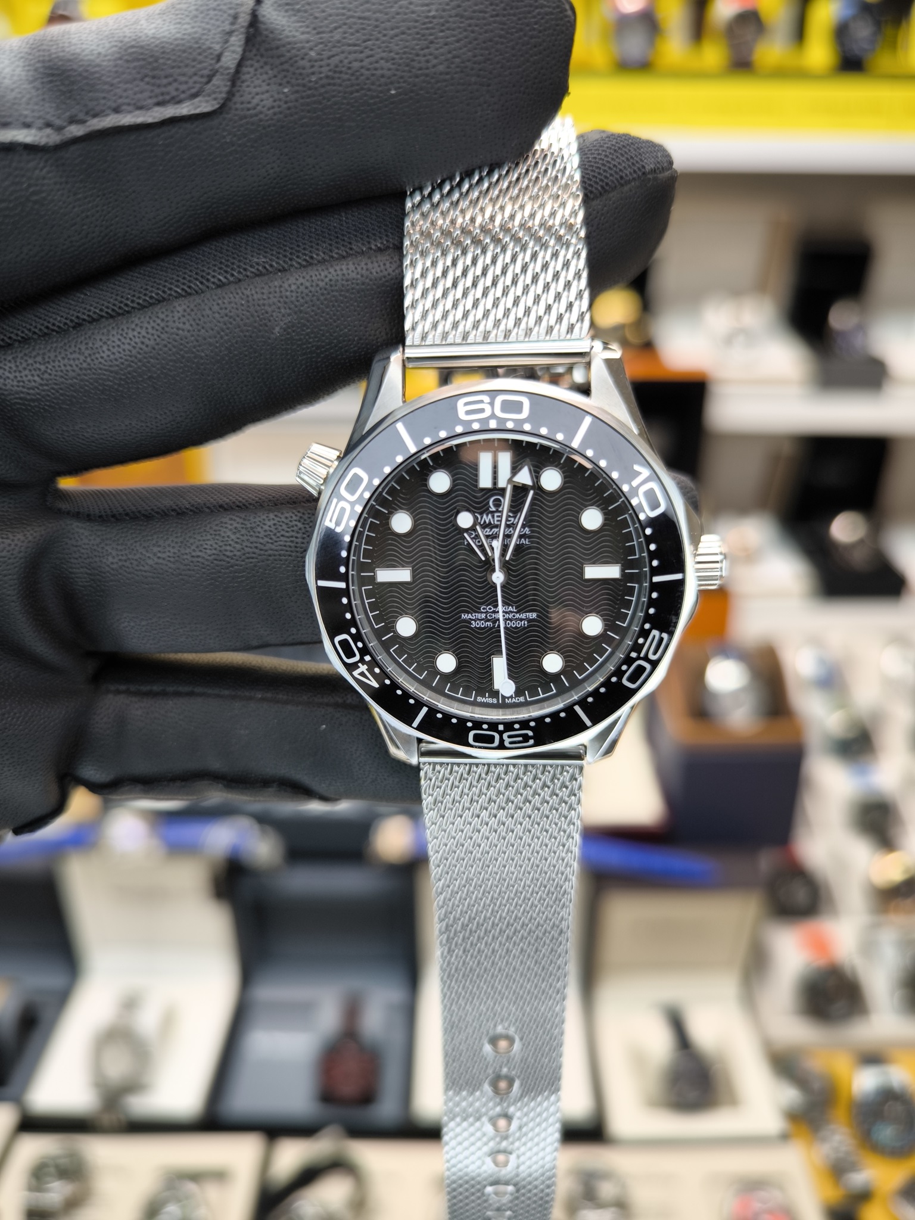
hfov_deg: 56.8
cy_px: 610
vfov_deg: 71.6
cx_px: 458
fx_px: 846
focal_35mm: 24
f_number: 1.9
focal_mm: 6.92
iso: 50
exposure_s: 1/139
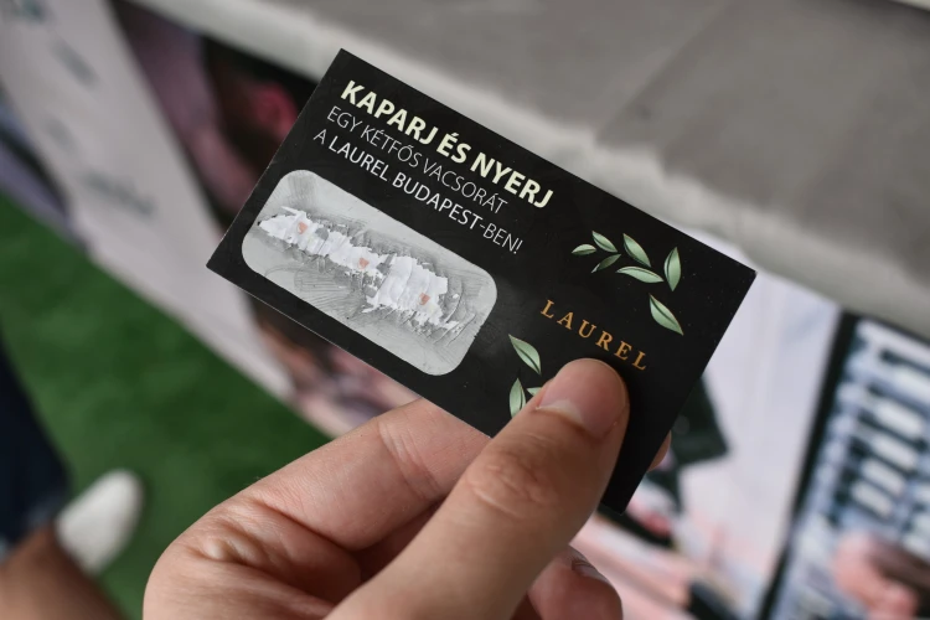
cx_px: 465
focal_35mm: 36
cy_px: 310
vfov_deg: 36.9
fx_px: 930
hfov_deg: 53.1
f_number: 5.6
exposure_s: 1/250
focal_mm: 24
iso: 280
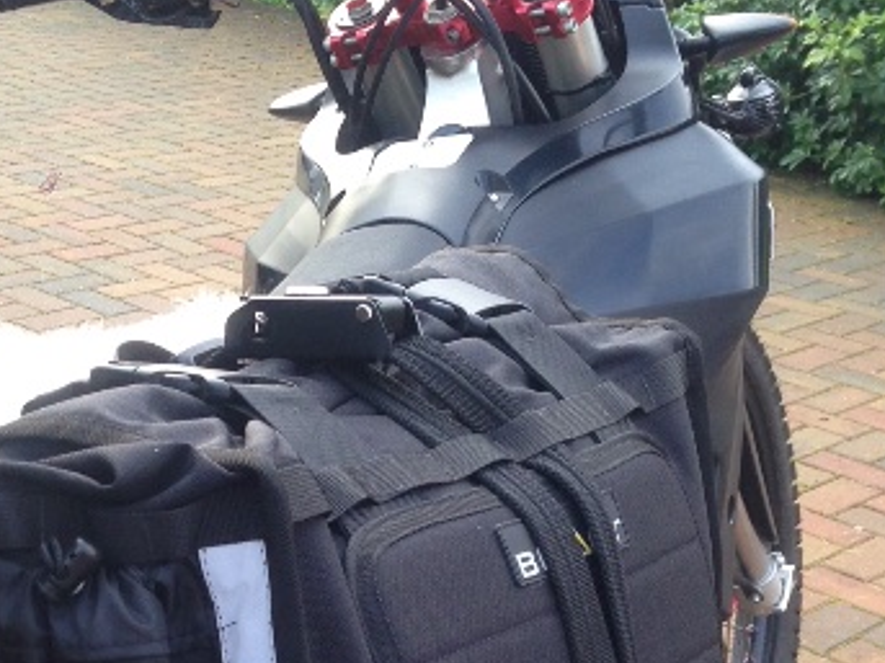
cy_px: 678
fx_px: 1968
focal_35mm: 77
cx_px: 377
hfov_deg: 25.3
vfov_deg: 18.6
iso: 64
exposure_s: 1/120
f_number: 2.4
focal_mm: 4.12
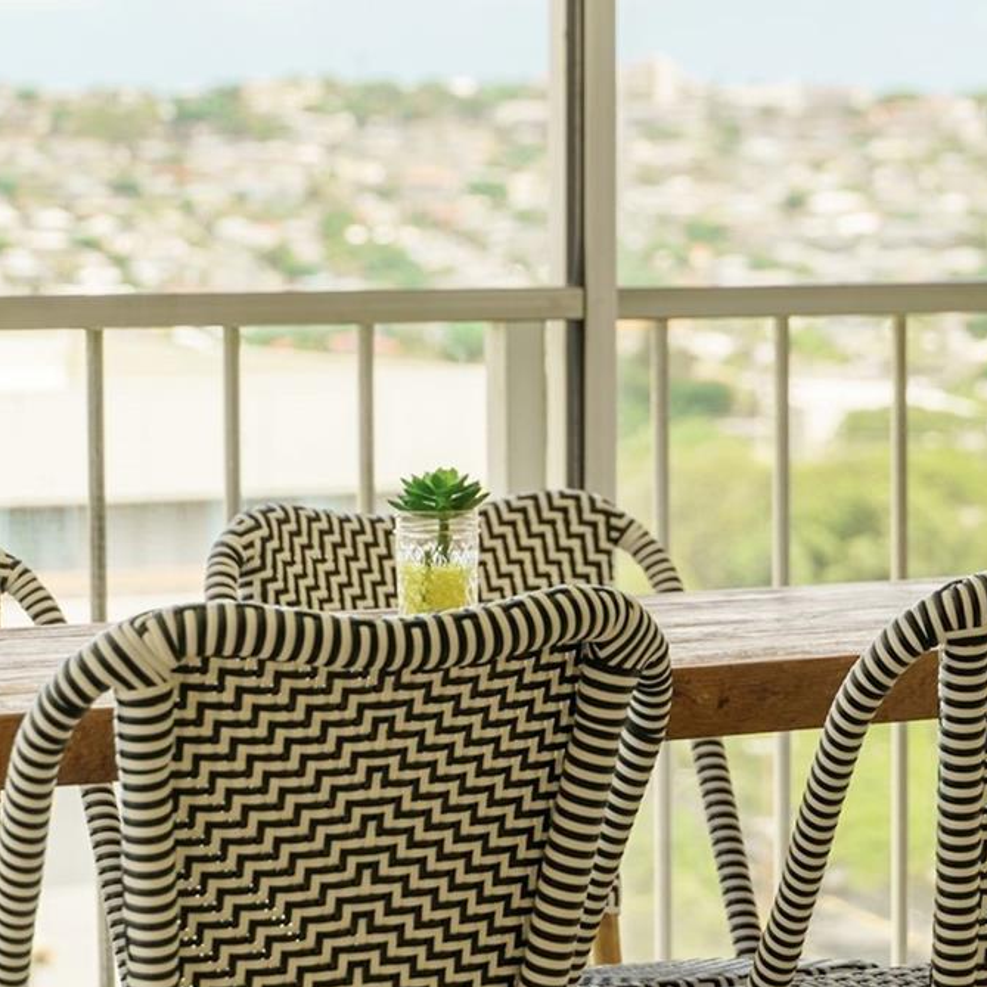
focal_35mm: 120
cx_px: 695
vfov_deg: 14.5
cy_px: 221
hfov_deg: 14.5
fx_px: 3871
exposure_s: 1/2000
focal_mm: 59
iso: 800
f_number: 4
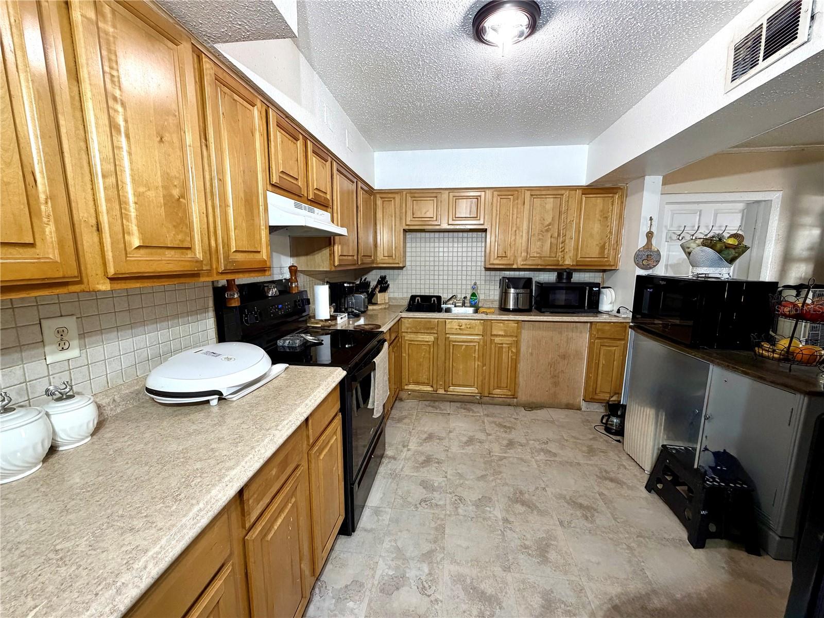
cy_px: 309
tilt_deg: -8.9
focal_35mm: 14
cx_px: 412
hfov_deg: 102.1
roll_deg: +0.6
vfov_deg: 85.7
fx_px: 333
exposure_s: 1/120
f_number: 2.2
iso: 250
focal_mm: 2.22
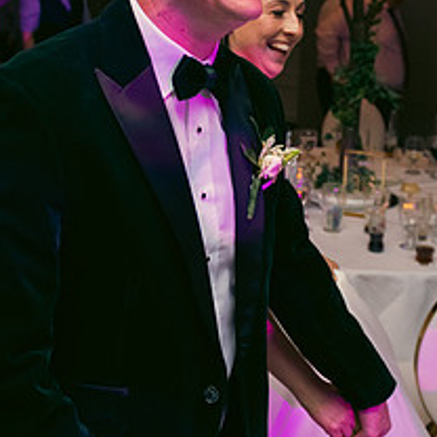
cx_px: 179
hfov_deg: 30.0
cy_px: 119
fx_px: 814
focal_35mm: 57
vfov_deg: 29.6
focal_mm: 24
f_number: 3.5
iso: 800
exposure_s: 1/160
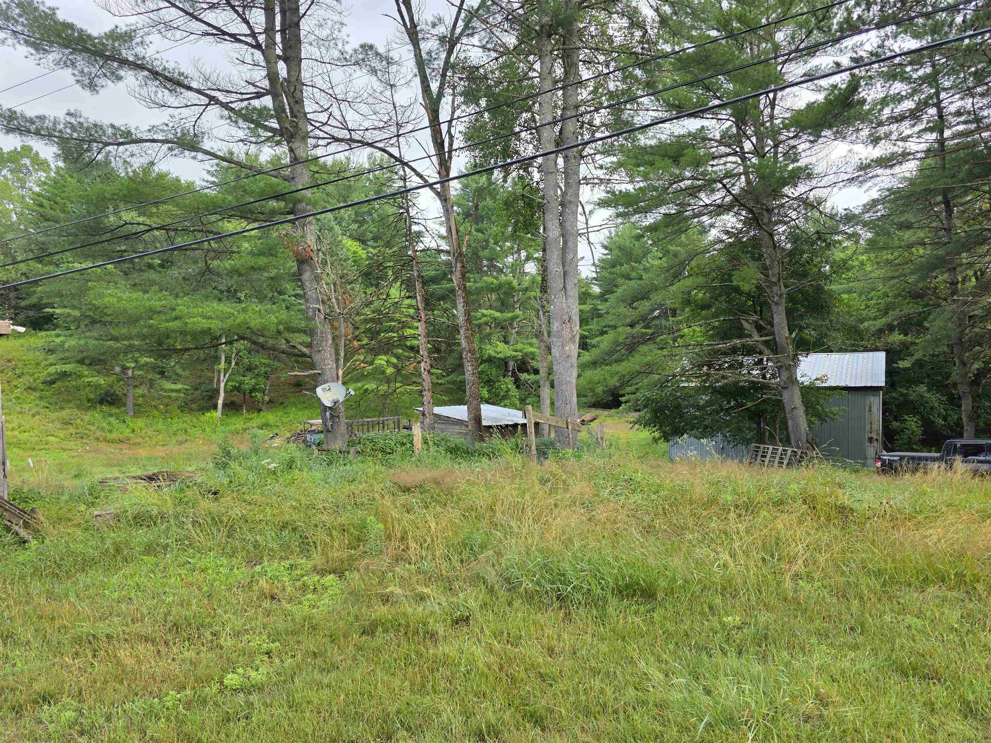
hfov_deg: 73.9
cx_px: 496
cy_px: 372
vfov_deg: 58.9
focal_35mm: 23
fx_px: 658
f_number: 1.7
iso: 32
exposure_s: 1/359
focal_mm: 6.3
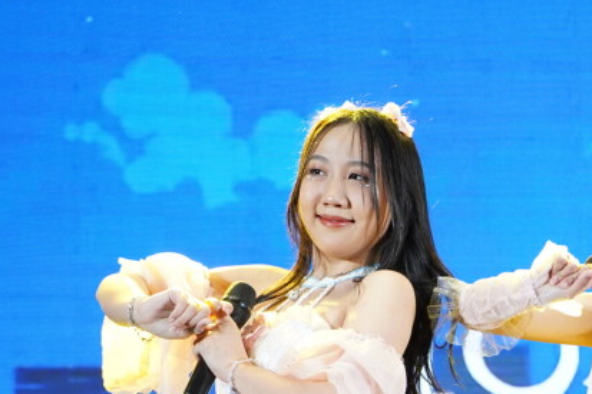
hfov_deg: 16.3
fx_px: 2005
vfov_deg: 10.9
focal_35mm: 122
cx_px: 634
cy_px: 572
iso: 800
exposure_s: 1/160
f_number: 2.8
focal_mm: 42
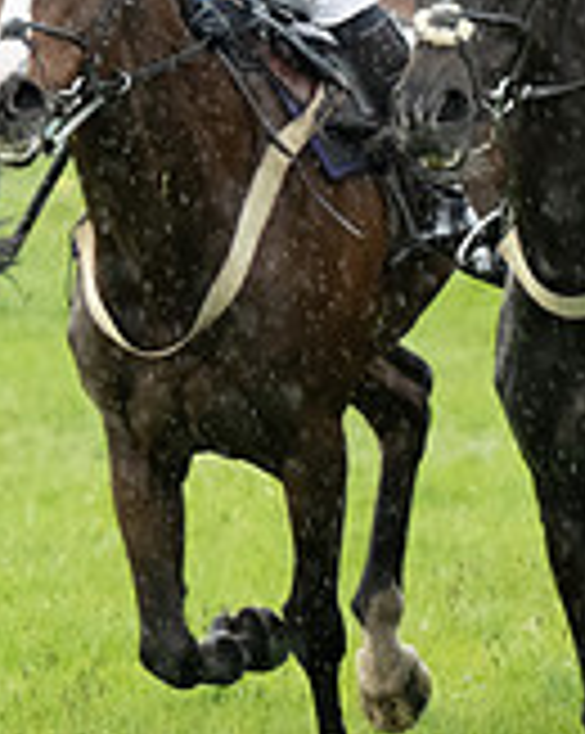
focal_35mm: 903
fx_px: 19580
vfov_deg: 2.1
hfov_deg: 1.7
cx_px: -189
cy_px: 203
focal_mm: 180
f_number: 4
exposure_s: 1/640
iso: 2000
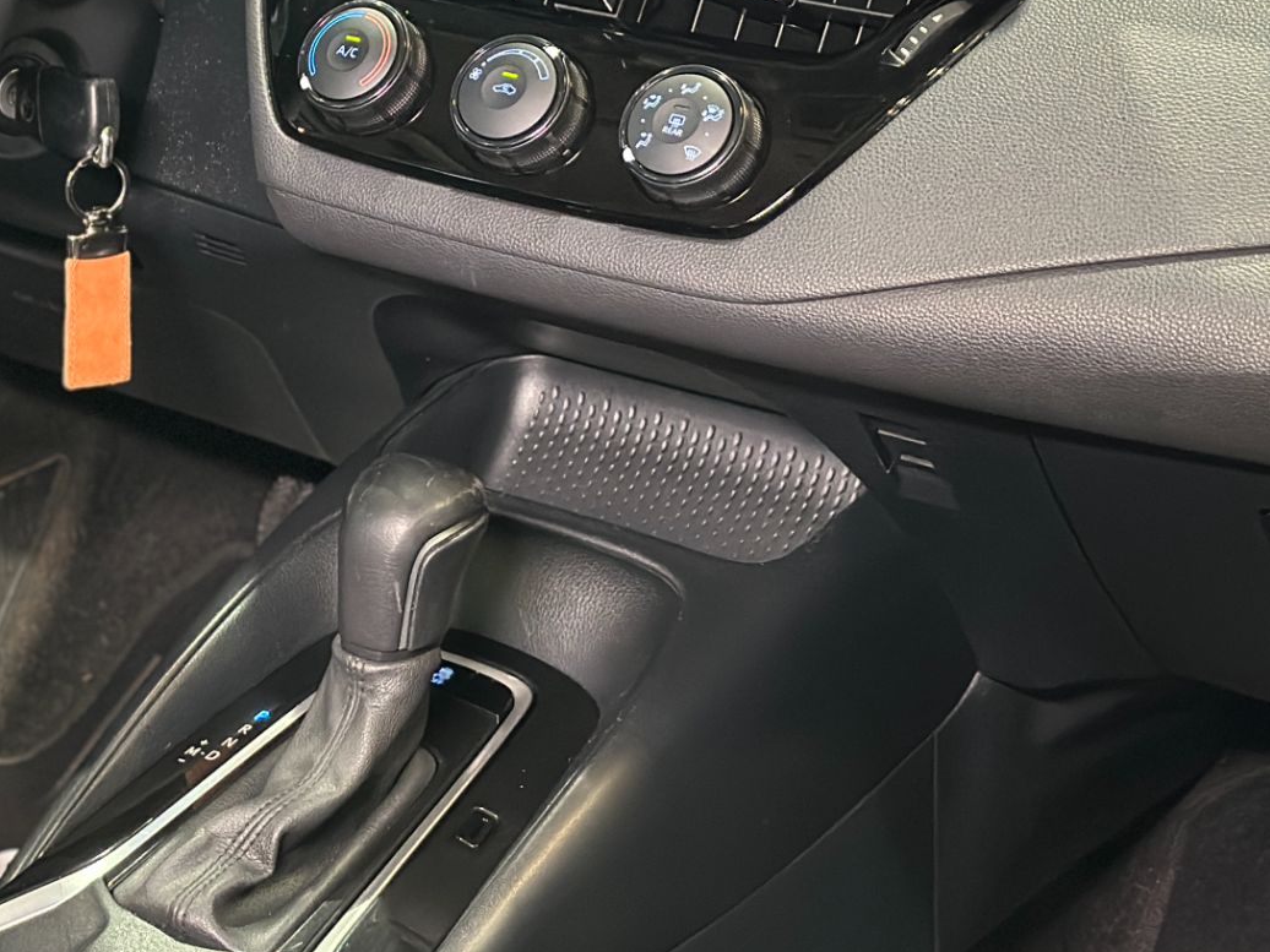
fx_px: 3265
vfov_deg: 16.5
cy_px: 219
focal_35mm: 89
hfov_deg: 21.5
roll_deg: -0.5
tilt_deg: -18.5
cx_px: 97
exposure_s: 1/40
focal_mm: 6.86
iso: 640
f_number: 1.78
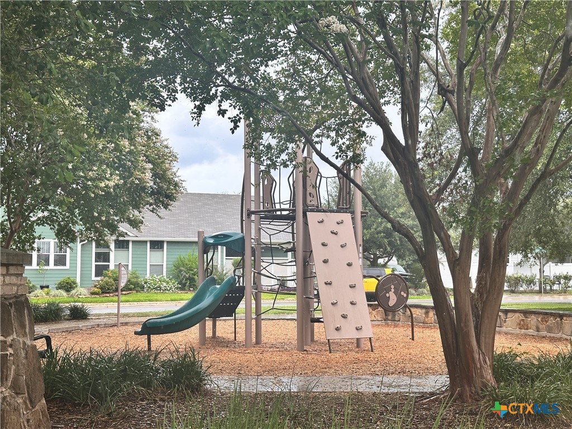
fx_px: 793
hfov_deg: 39.7
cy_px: 214
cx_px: 286
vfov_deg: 30.3
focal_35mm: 48
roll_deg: +0.4
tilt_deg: +5.0
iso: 64
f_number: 1.78
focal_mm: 6.86
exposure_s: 1/911
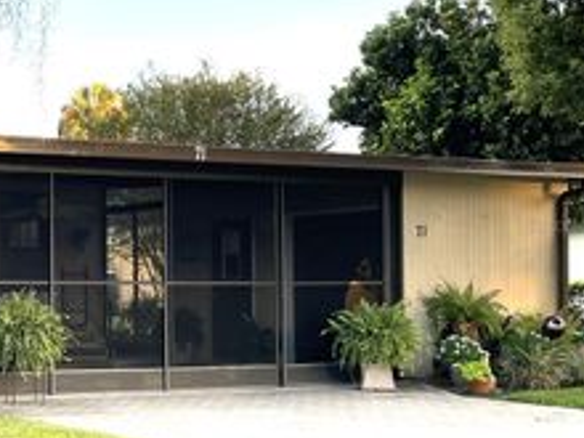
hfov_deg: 24.3
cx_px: -58
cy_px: 224
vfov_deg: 19.6
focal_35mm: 75
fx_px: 1265
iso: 32
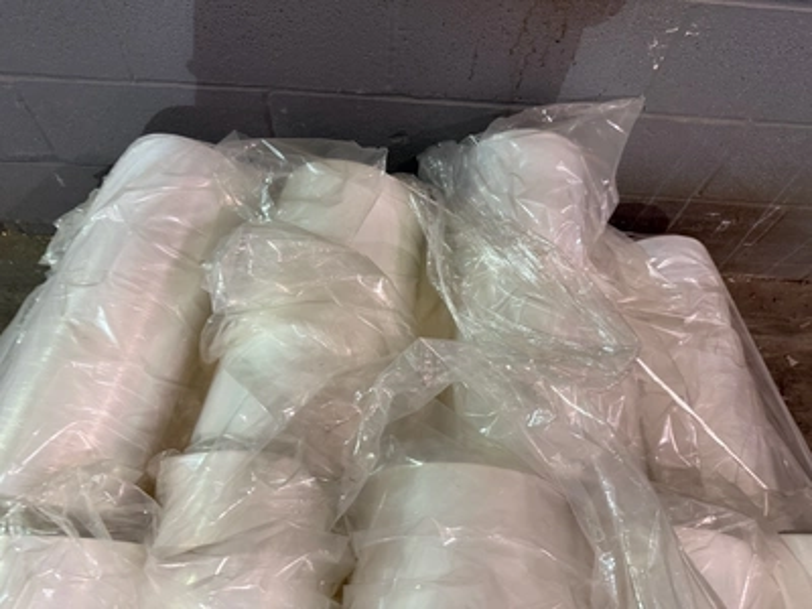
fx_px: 563
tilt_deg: -62.4
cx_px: 406
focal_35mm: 24
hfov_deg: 71.6
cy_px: 304
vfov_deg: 56.8
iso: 400
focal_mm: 6.76
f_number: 1.78
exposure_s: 1/60
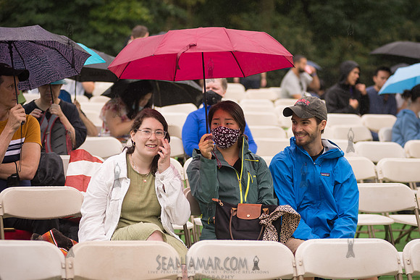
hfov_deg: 19.7
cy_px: 158
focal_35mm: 104
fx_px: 1209
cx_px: 237
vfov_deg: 13.2
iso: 320
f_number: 4
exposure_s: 1/400
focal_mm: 92
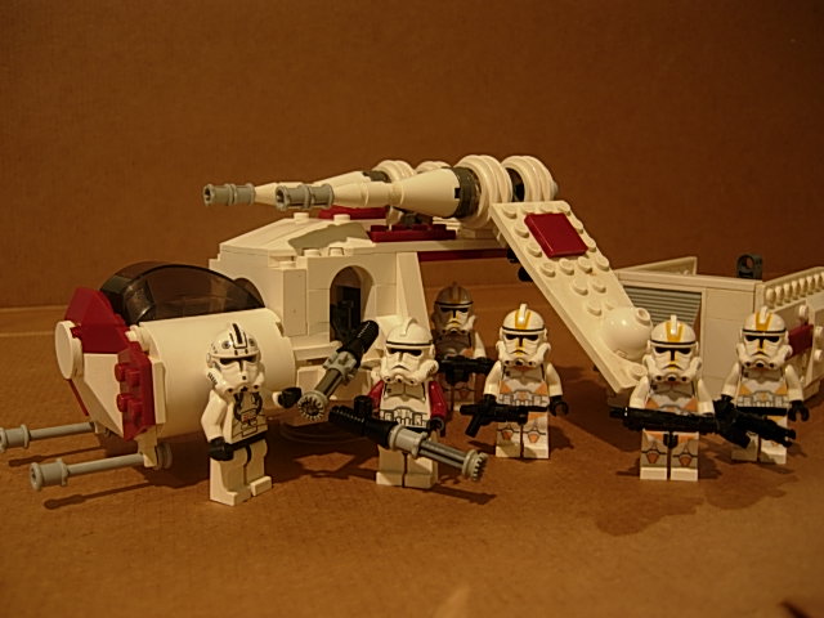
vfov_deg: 39.7
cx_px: 412
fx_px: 857
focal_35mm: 36
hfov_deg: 51.4
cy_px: 309
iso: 50
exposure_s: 1/4.4
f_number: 2.7
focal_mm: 7.5
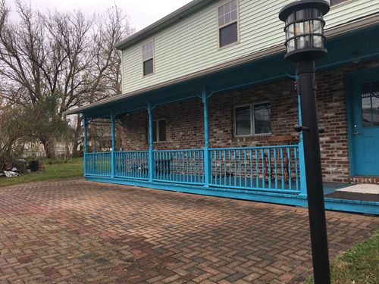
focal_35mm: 29
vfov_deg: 48.2
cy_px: 142
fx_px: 318
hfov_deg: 61.7
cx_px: 190
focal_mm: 4.15
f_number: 2.2
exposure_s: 1/527
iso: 25
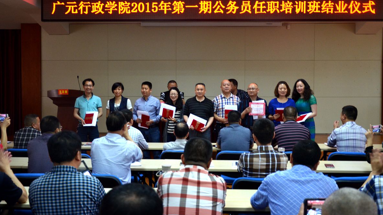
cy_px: 106
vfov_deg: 27.1
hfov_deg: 46.4
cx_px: 191
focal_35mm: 44
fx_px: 447
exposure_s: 1/50
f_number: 4
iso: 800
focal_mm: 28
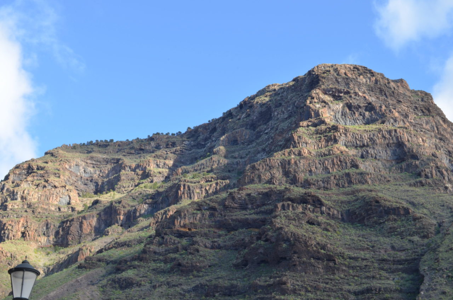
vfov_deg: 28.0
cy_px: 150
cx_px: 226
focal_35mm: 48
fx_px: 603
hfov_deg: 41.2
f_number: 22
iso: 100
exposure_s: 1/10
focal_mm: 32
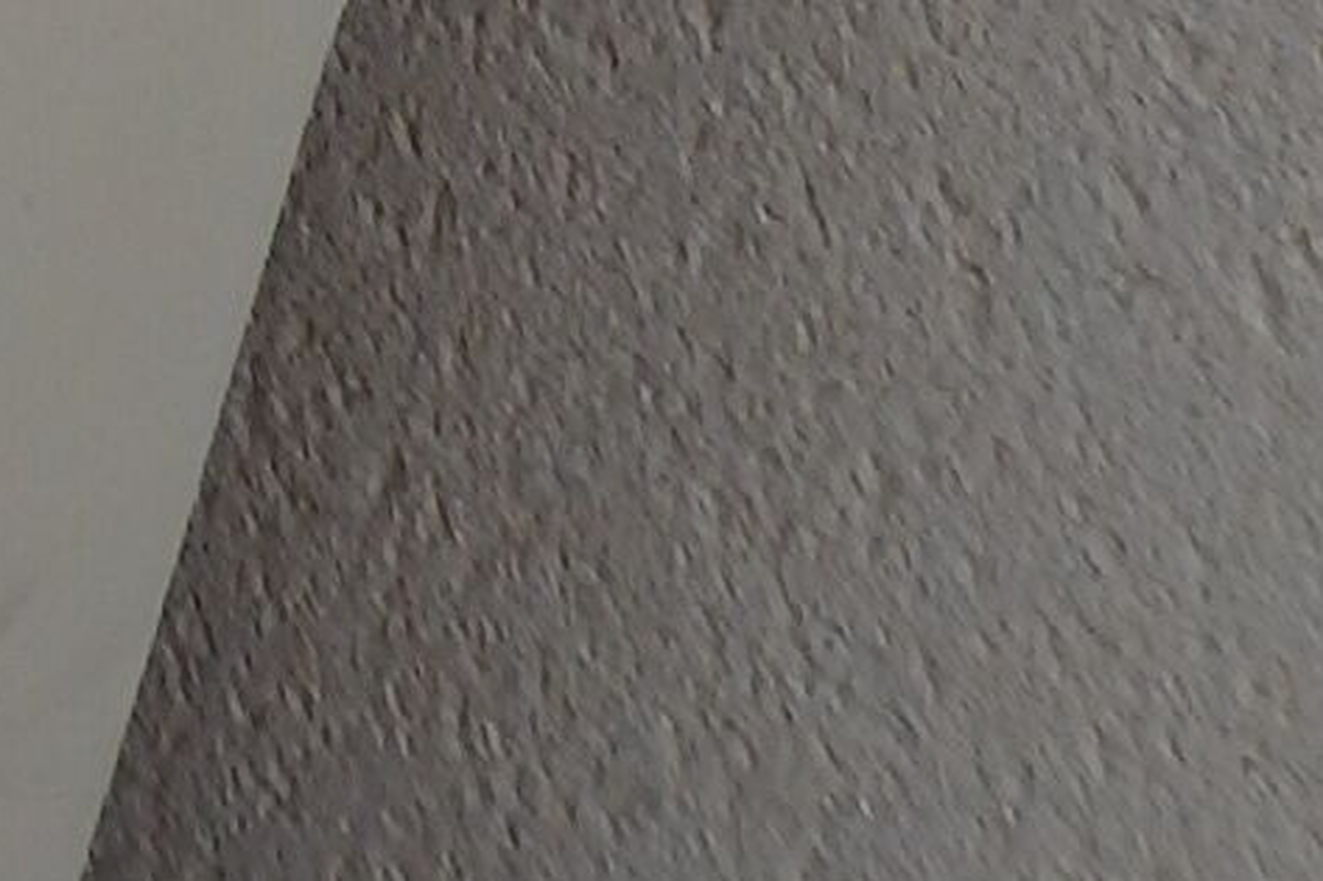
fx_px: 6465
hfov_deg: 10.7
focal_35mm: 176
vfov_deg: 6.8
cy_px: -2103
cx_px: -1359
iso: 125
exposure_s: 1/800
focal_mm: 4.5
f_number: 3
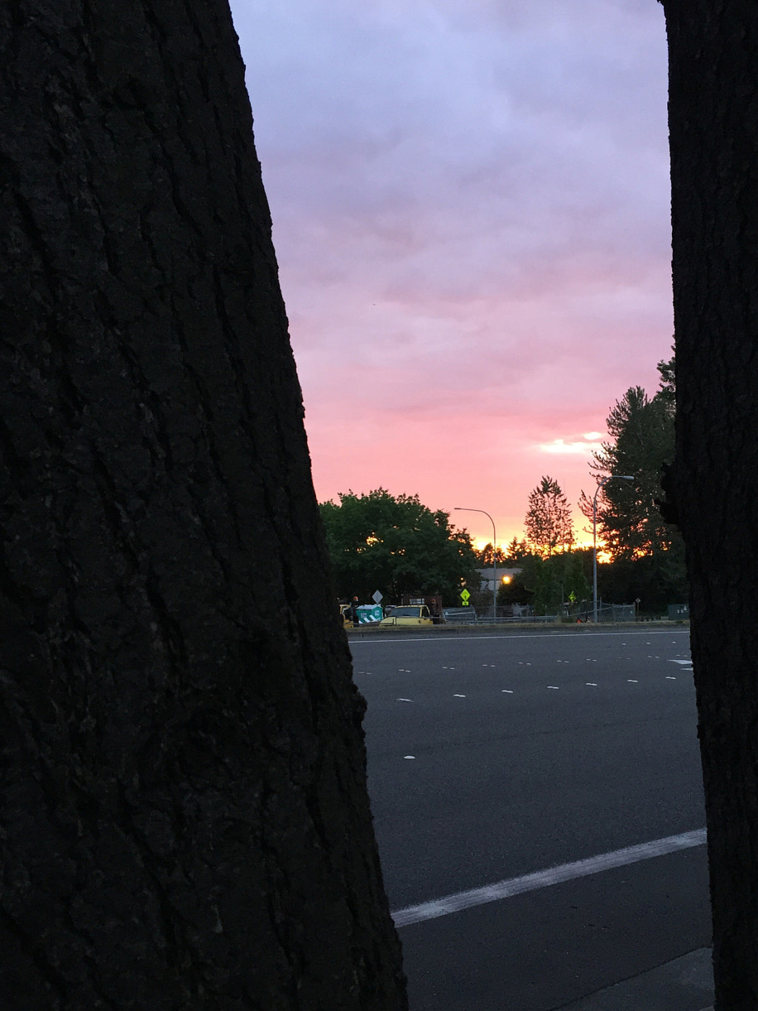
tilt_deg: +3.0
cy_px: 544
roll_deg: +0.5
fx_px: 1109
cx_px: 473
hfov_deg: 37.5
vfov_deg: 48.9
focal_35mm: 38
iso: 32
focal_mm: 4.15
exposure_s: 1/30
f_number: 2.2
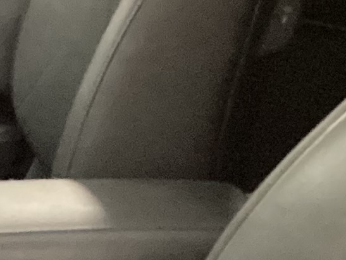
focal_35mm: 185
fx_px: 1849
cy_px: 320
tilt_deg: -26.6
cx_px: -268
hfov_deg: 10.1
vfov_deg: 7.9
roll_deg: +0.1
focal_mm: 3.3
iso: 800
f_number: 2.4
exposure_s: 1/20
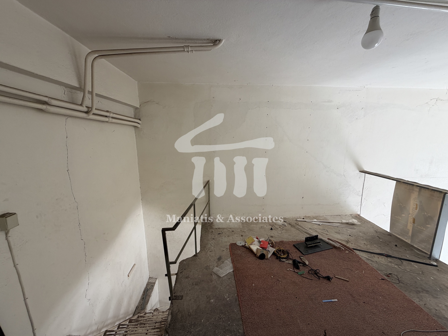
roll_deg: -0.2
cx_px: 224
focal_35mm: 14
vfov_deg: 85.7
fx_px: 181
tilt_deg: -9.0
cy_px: 168
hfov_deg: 102.1
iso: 100
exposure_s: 1/121
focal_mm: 2.22
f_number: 2.2
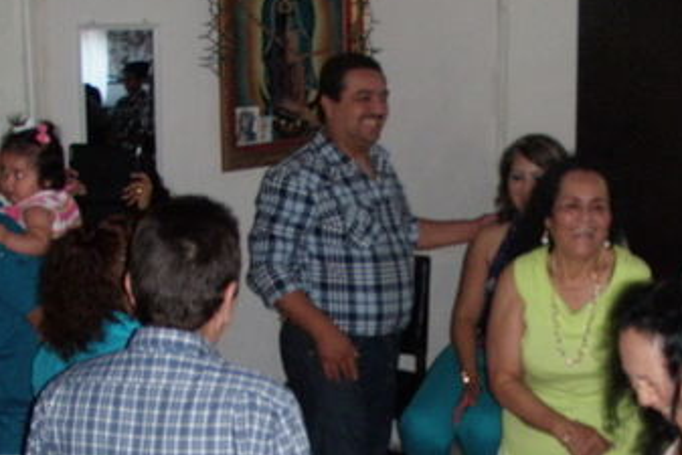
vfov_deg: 18.0
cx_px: 500
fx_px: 1421
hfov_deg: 26.7
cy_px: 390
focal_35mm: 75
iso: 320
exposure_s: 1/30
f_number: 3.5
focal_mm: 6.7
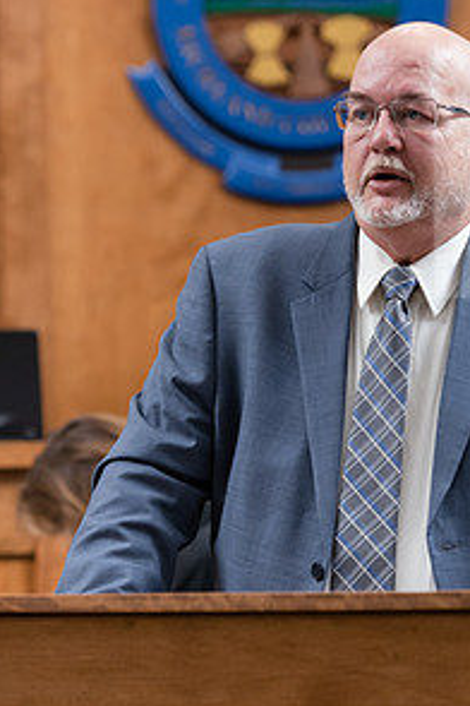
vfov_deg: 8.3
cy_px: 388
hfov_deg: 5.6
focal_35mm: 247
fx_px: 4837
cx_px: 362
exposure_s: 1/200
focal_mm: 125
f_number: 3.5
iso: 800
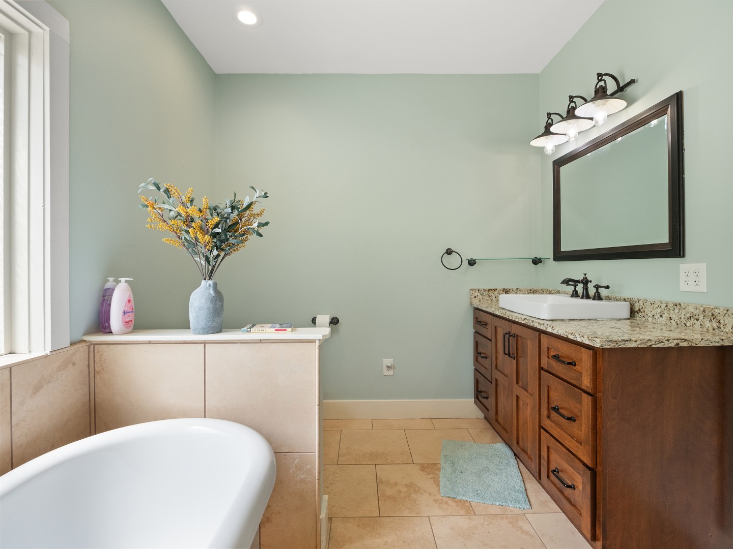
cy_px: 274
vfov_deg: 78.1
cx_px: 366
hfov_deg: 94.5
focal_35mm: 16
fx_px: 339
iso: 400
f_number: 5.6
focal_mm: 8
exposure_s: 1/40
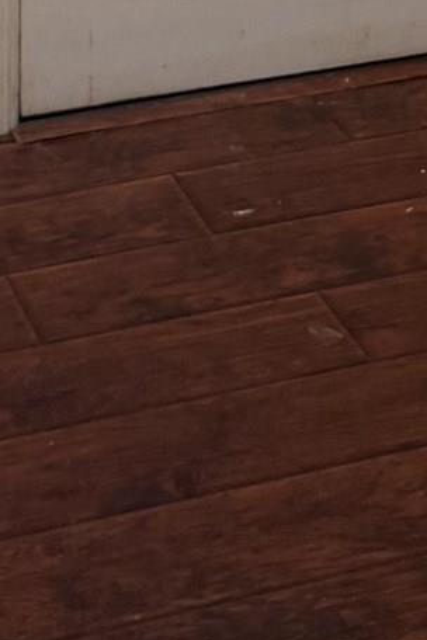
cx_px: 247
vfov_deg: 13.9
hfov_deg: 10.9
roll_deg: -0.5
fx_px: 2242
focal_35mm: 126
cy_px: -611
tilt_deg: -7.0
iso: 160
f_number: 1.78
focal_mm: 6.76
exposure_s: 1/60
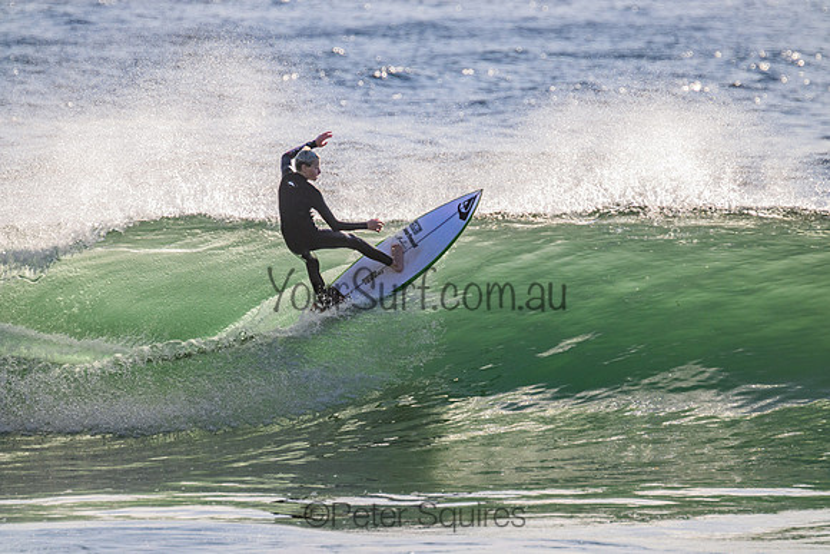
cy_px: 277
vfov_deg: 2.1
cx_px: 415
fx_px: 15220
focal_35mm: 660
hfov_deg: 3.1
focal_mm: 660
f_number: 11
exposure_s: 1/2000
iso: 1400
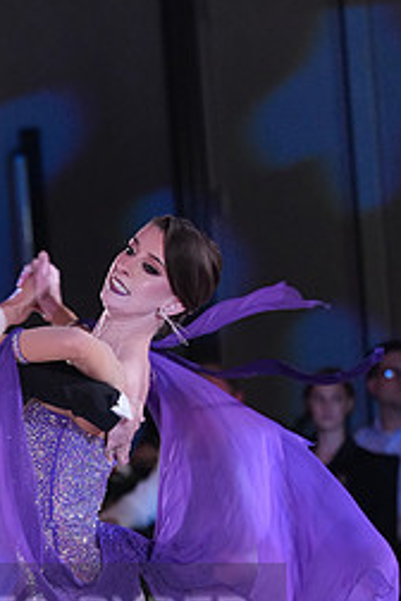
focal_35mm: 460
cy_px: 644
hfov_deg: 3.0
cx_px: -42
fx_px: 7685
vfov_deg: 4.5
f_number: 5.6
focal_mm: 200
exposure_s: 1/250
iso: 5000
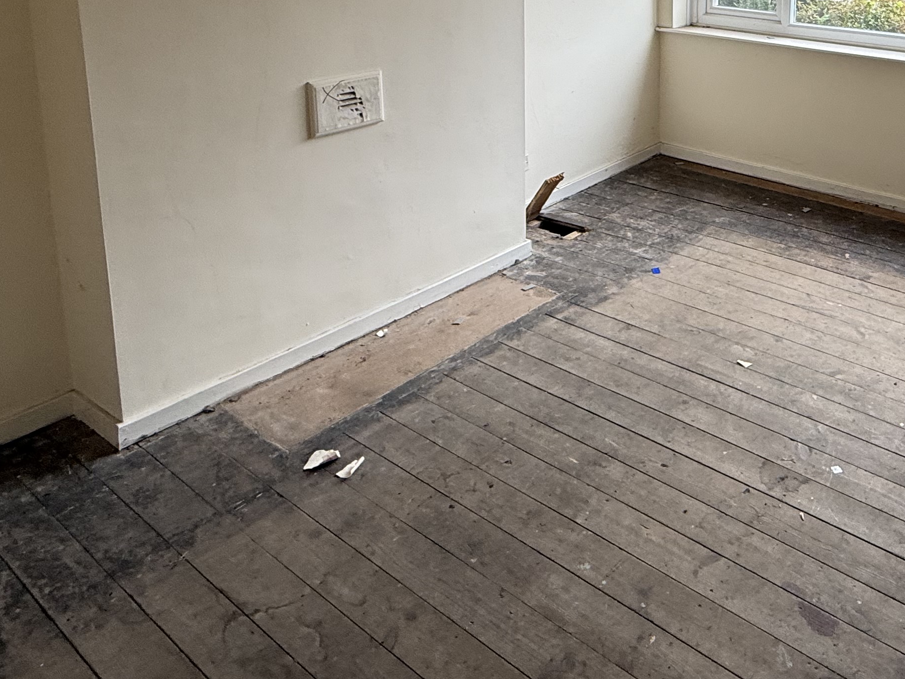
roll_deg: +0.1
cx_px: 721
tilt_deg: -9.3
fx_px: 811
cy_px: 42
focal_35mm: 31
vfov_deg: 41.1
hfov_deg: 54.4
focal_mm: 2.22
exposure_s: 1/99
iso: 64
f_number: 2.2
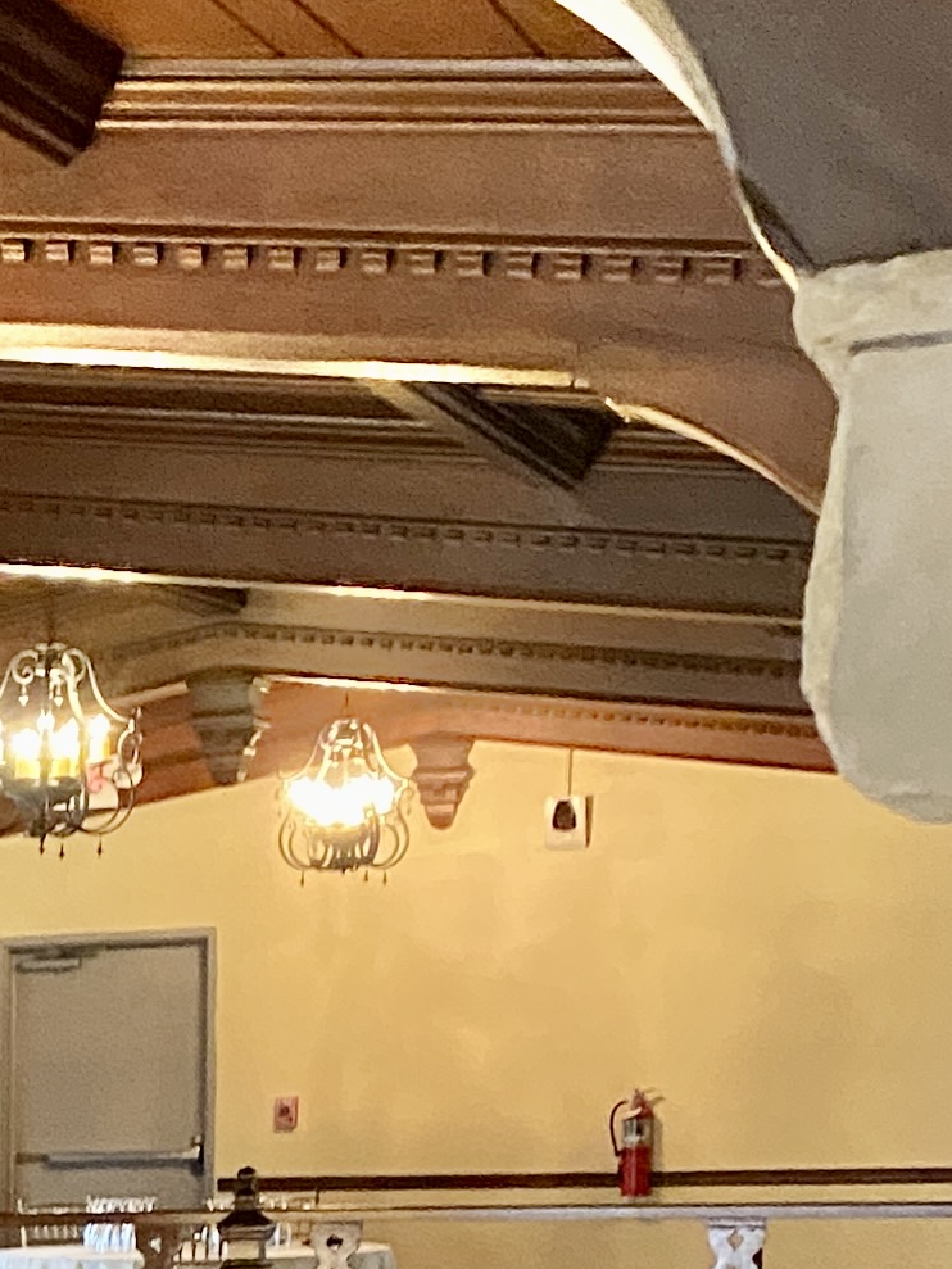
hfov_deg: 12.5
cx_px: -894
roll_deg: -0.5
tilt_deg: -4.8
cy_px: 1614
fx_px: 3886
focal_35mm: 106
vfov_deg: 17.5
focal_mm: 4.25
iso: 500
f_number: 1.8
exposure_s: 1/40
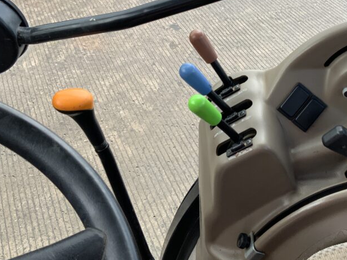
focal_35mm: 48
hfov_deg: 39.0
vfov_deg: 30.0
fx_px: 481
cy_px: 83
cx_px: 244
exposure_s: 1/266
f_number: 1.8
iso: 16
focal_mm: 3
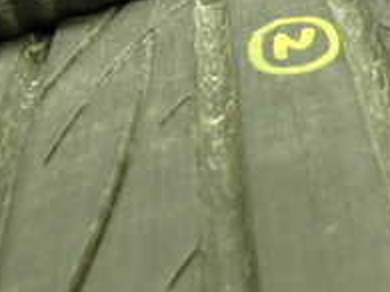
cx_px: 282
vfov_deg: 17.4
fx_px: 867
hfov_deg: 25.1
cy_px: -132
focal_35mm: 77
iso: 200
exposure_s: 1/40
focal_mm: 4.5
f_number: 2
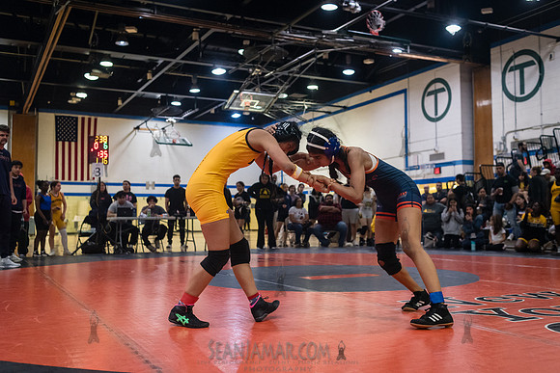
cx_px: 283
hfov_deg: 51.7
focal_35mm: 37
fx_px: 578
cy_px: 180
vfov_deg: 35.8
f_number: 3.2
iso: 5000
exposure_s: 1/400
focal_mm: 35
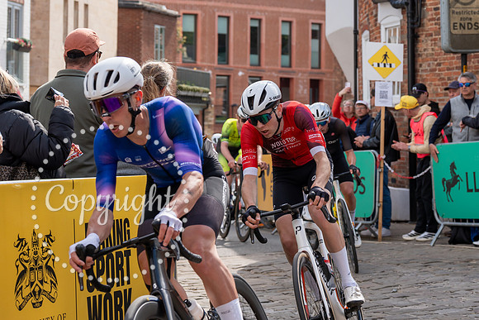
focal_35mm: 103
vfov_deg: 13.3
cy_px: 92
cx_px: 273
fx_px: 1370
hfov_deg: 19.8
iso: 320
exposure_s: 1/1000
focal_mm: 70
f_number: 5
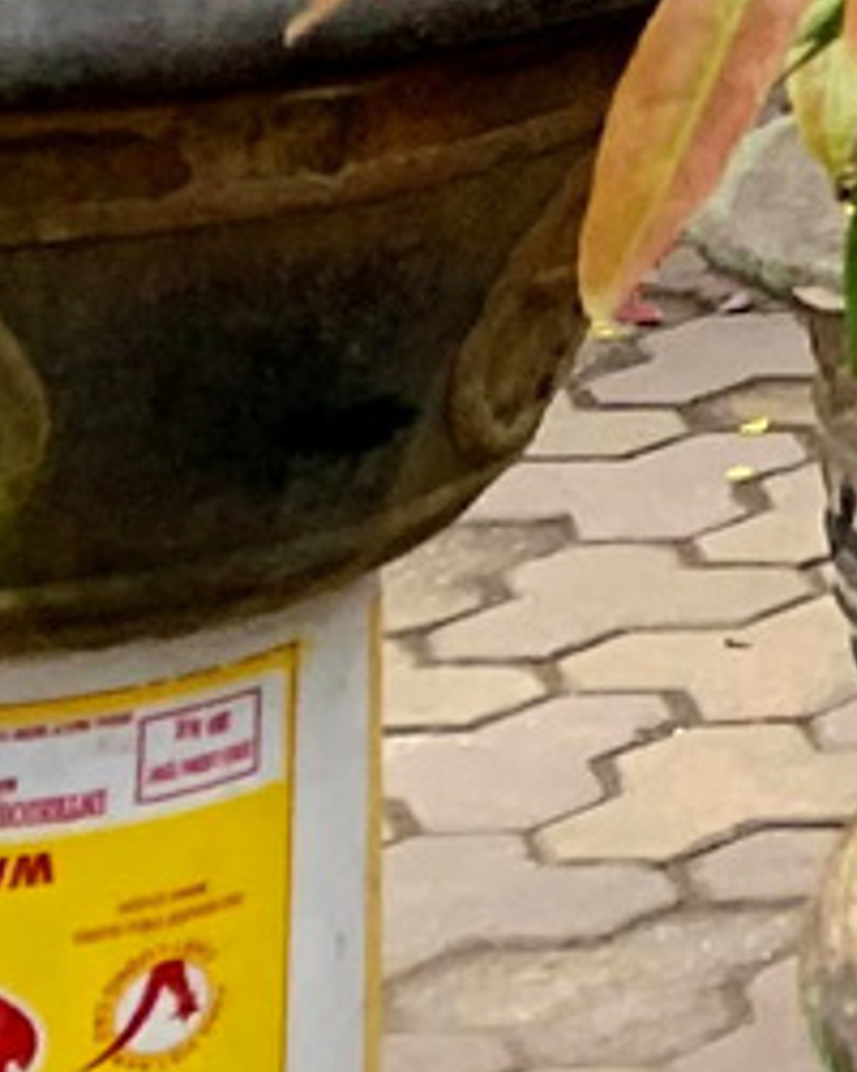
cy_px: -1848
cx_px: 3861
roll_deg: -1.3
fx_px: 6436
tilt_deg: +2.1
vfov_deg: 8.4
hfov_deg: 5.9
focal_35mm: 203
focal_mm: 4.25
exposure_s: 1/121
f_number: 1.8
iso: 64
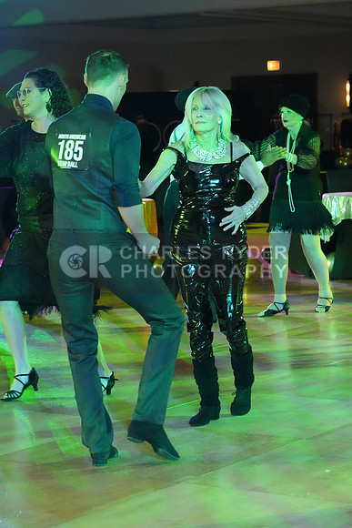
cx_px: 176
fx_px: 1539
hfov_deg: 13.0
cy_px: 264
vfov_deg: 19.5
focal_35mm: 105
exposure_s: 1/250
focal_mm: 105
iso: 10000
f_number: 6.3
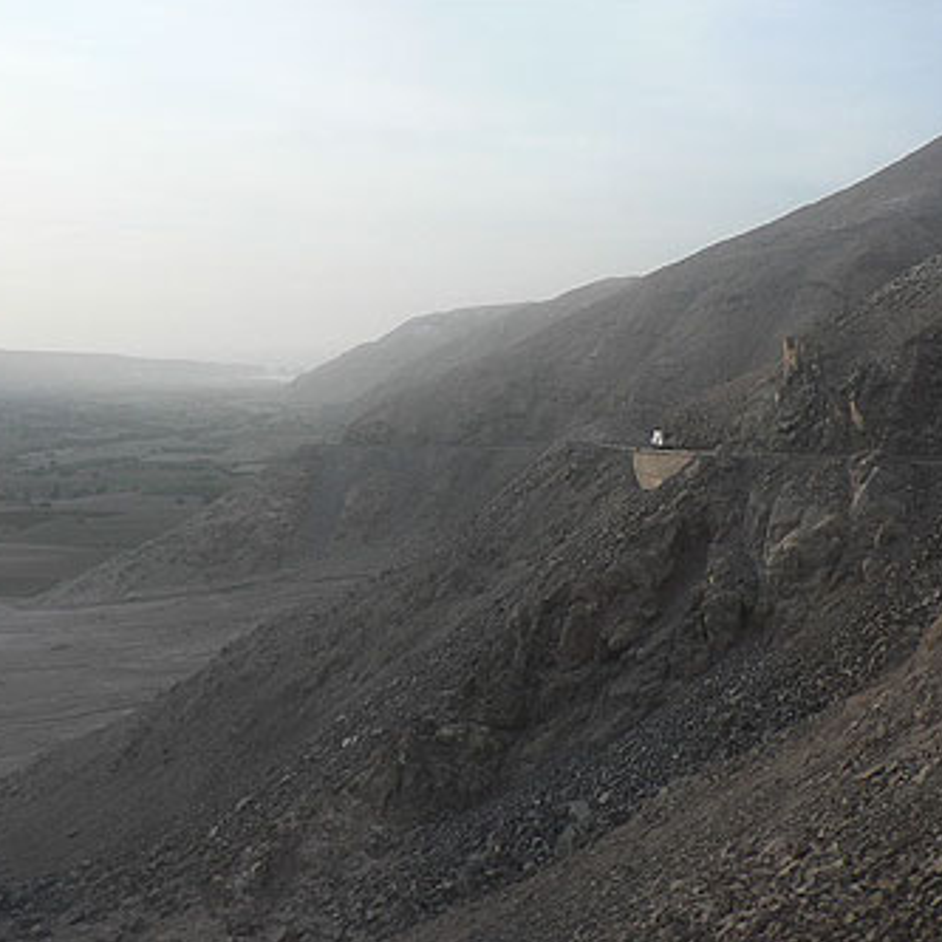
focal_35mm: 43
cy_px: 472
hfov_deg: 39.1
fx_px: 1324
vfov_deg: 39.2
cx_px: 529
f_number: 2.8
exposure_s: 1/50
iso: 80
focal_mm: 6
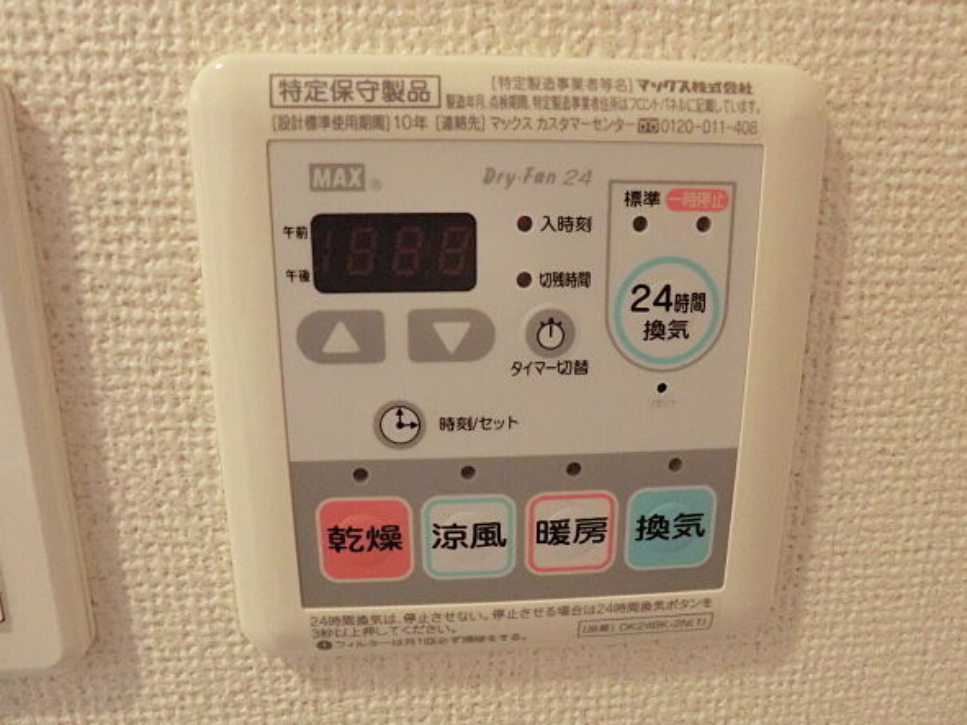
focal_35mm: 26
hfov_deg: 67.3
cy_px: 383
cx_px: 504
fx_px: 726
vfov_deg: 53.0
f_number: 3.2
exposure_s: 1/60
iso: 640
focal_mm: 4.3
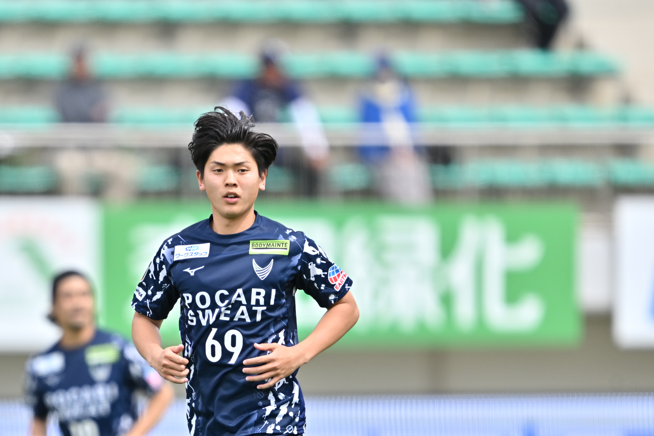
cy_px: 397
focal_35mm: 1037
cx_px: 195
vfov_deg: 1.3
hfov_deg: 2.0
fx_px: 18836
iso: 250
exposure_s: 1/2000
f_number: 4
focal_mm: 560
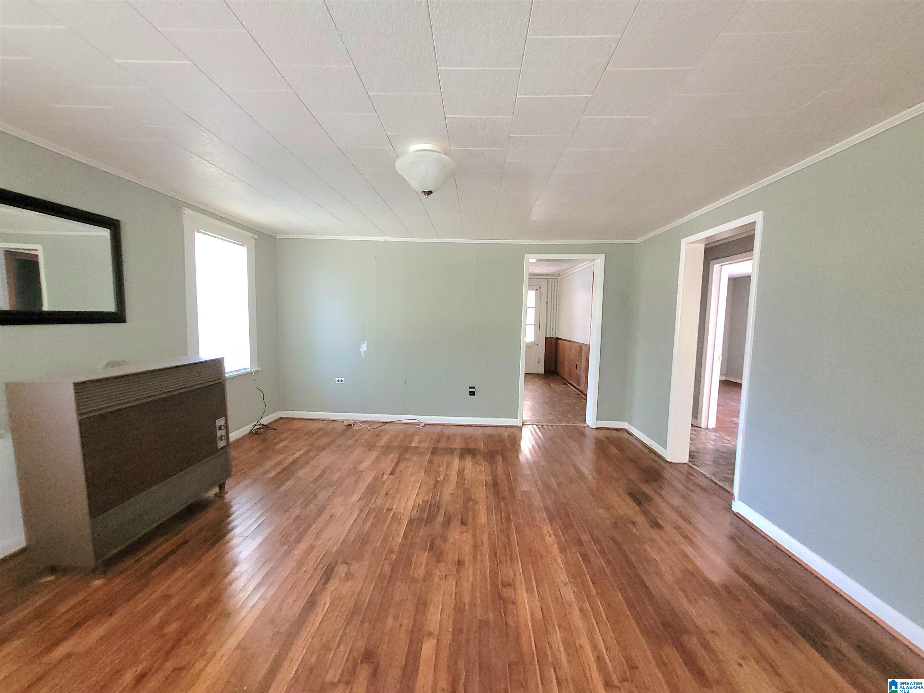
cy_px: 346
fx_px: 347
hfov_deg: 106.2
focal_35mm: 13
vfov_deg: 89.9
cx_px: 462
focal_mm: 1.74
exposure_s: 1/30
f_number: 2.2
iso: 320
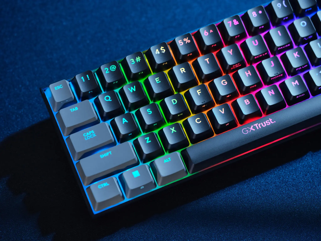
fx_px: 881
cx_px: 160
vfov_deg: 15.6
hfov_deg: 20.7
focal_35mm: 95
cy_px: 120
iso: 800
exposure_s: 1/8
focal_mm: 120
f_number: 5.6
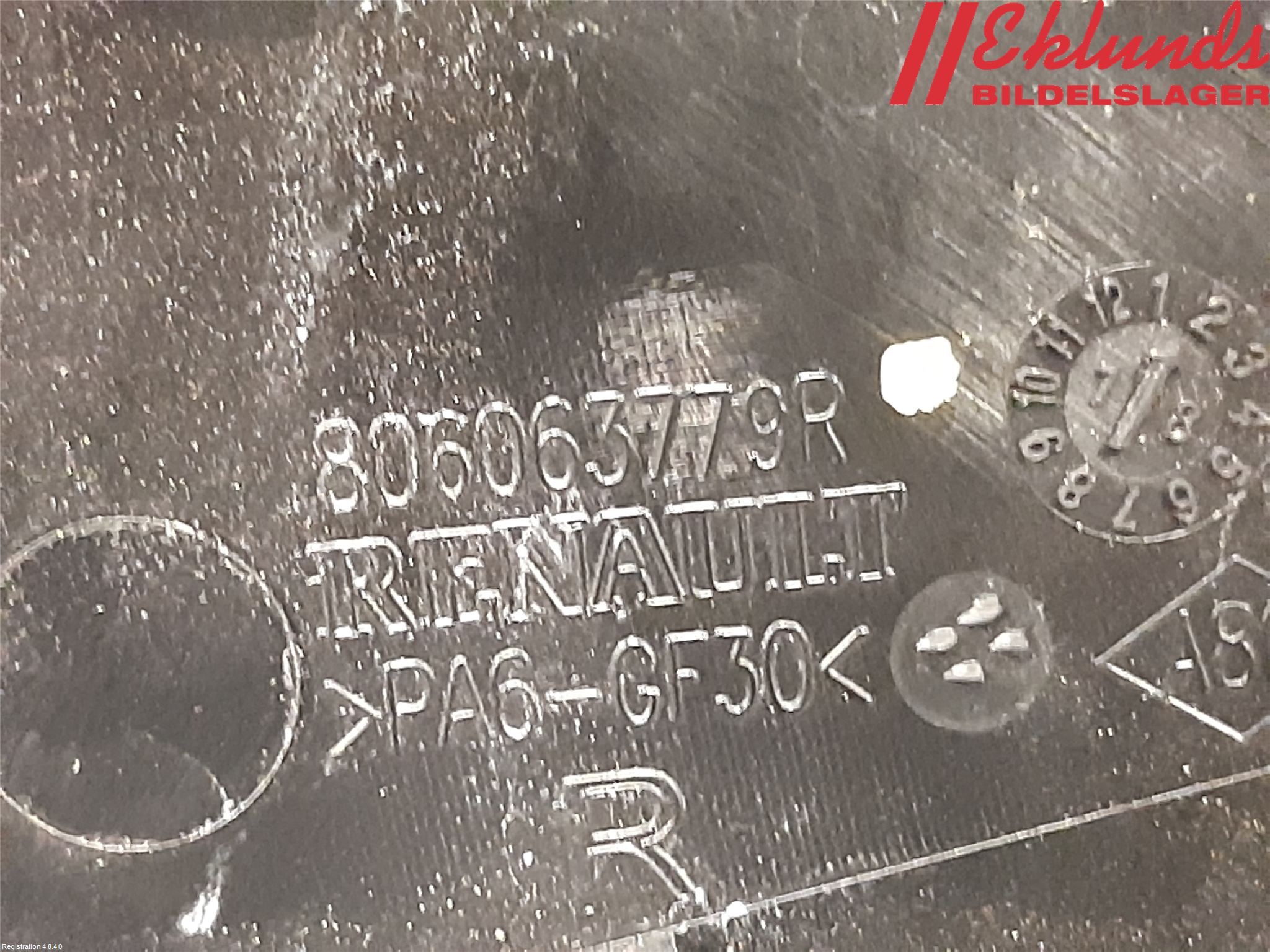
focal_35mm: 26
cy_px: 476
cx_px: 635
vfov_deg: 53.1
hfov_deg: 67.3
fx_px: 954
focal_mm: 3.93
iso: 640
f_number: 1.7
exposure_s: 1/17
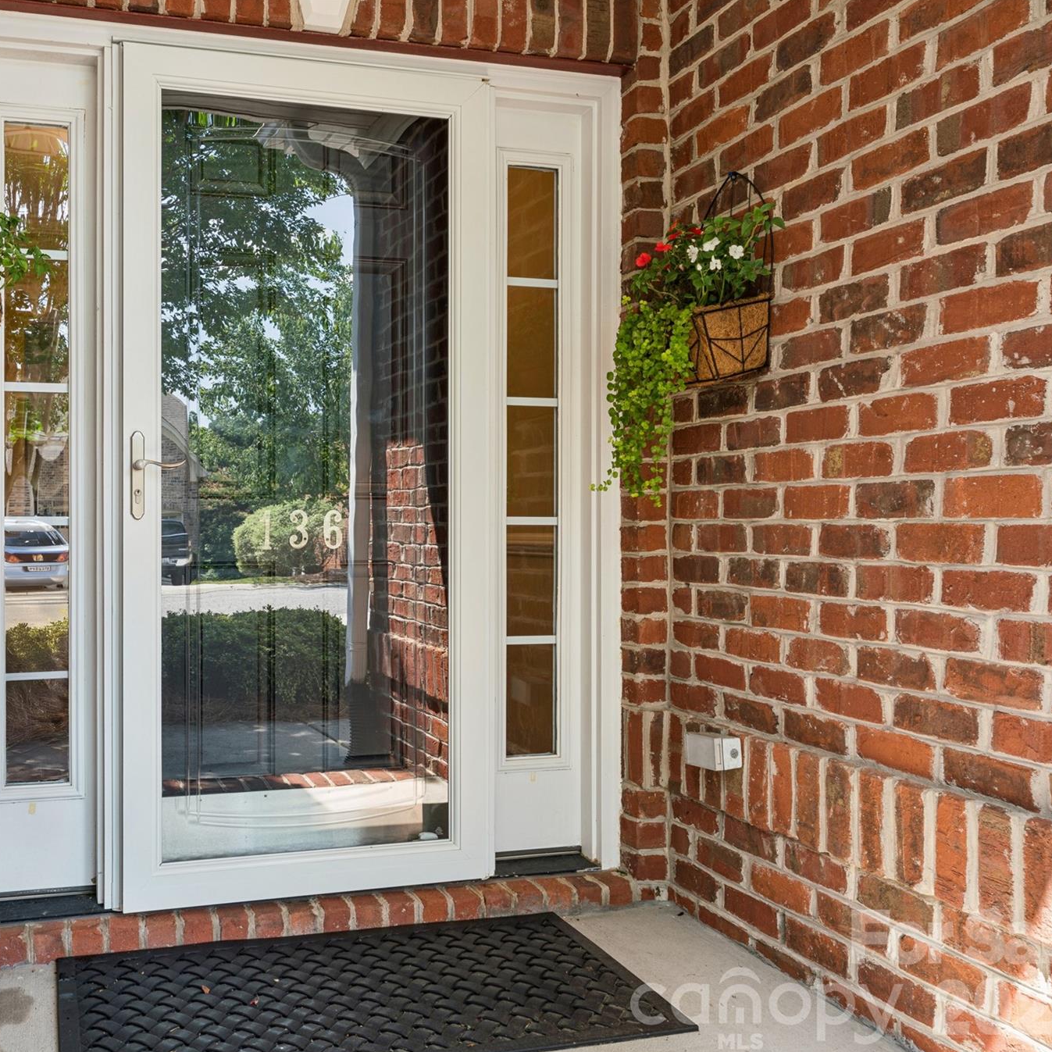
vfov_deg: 52.5
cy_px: 530
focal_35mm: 31
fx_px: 1066
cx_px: 301
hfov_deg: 50.9
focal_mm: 24
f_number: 13
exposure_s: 1/6
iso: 100
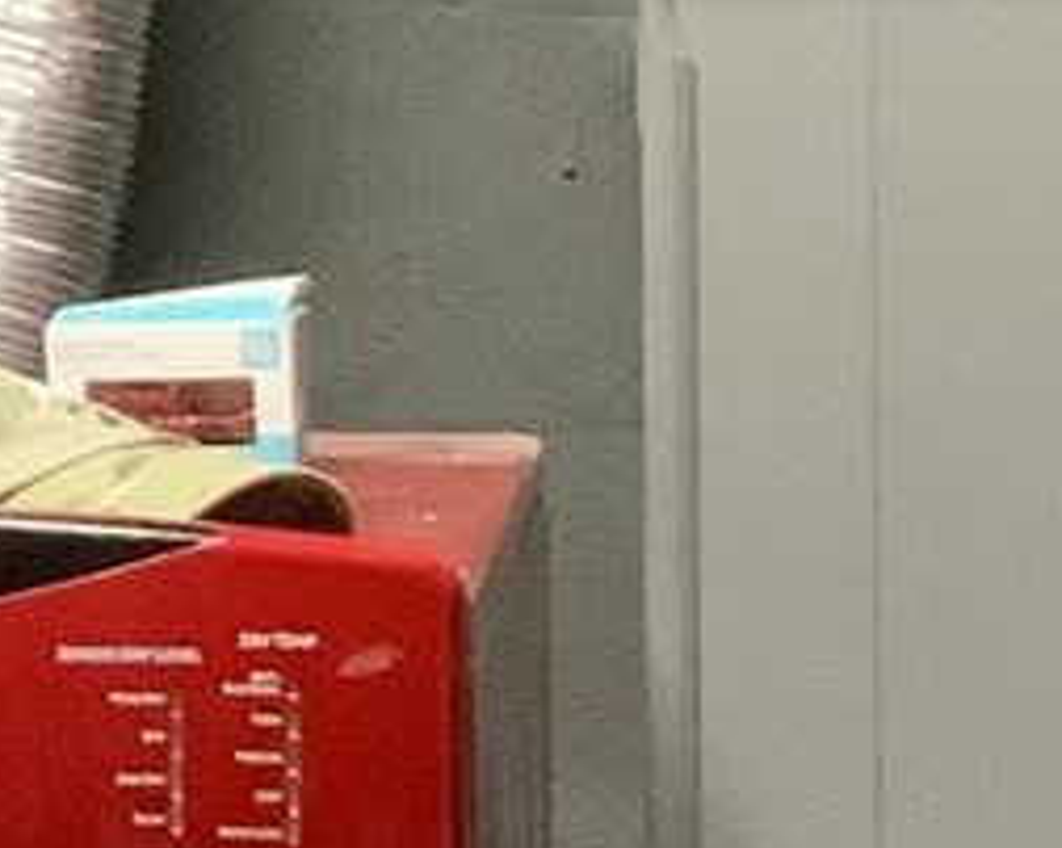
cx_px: -907
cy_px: -17
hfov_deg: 7.3
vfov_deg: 6.0
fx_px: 8103
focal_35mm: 258
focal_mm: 3
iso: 250
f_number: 1.8
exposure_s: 1/30
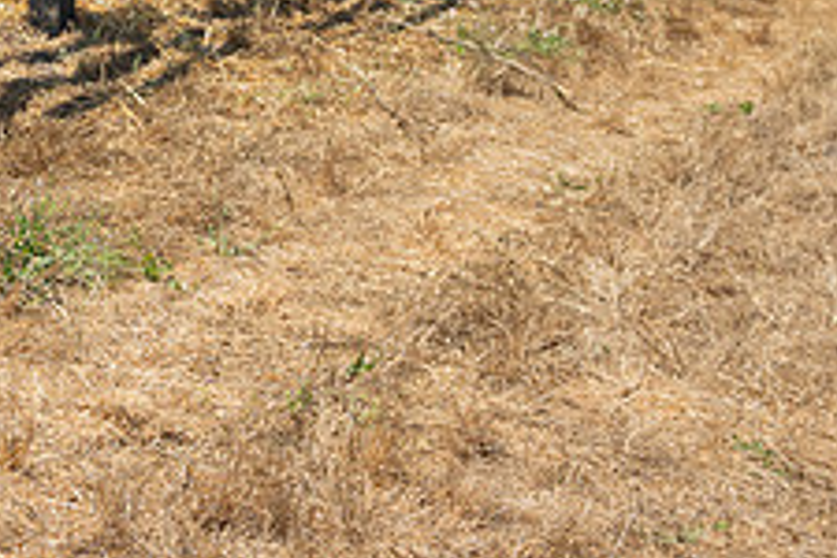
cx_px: -93
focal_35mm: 80
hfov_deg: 23.7
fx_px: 1860
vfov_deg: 16.5
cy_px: -76
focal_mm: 31
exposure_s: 1/4000
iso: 500
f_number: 4
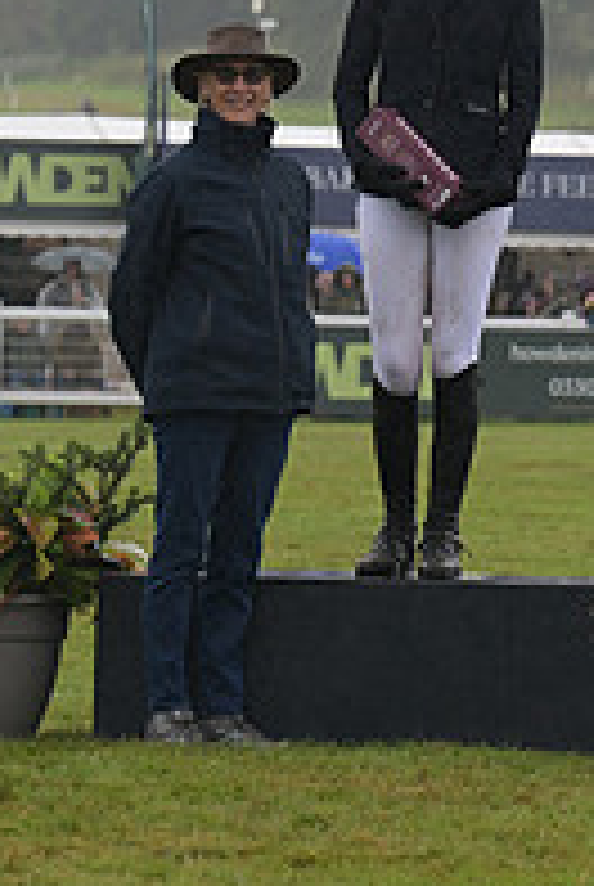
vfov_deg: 6.9
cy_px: 236
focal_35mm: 300
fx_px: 7398
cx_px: 1224
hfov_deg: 4.5
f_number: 5
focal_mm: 102
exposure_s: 1/1000
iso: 900
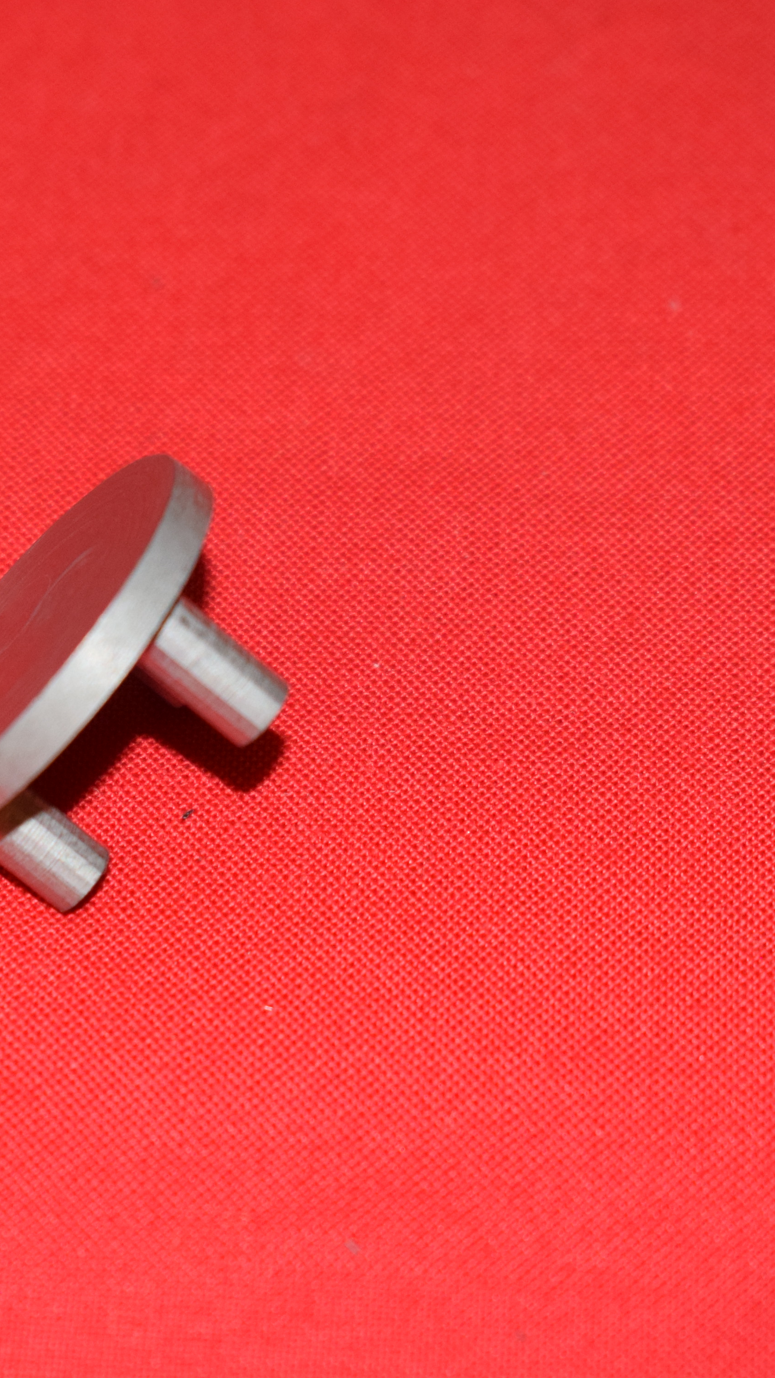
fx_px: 4743
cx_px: 98
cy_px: 688
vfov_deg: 16.5
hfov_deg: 9.3
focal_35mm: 130
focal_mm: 55
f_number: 5.6
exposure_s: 1/200
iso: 1250
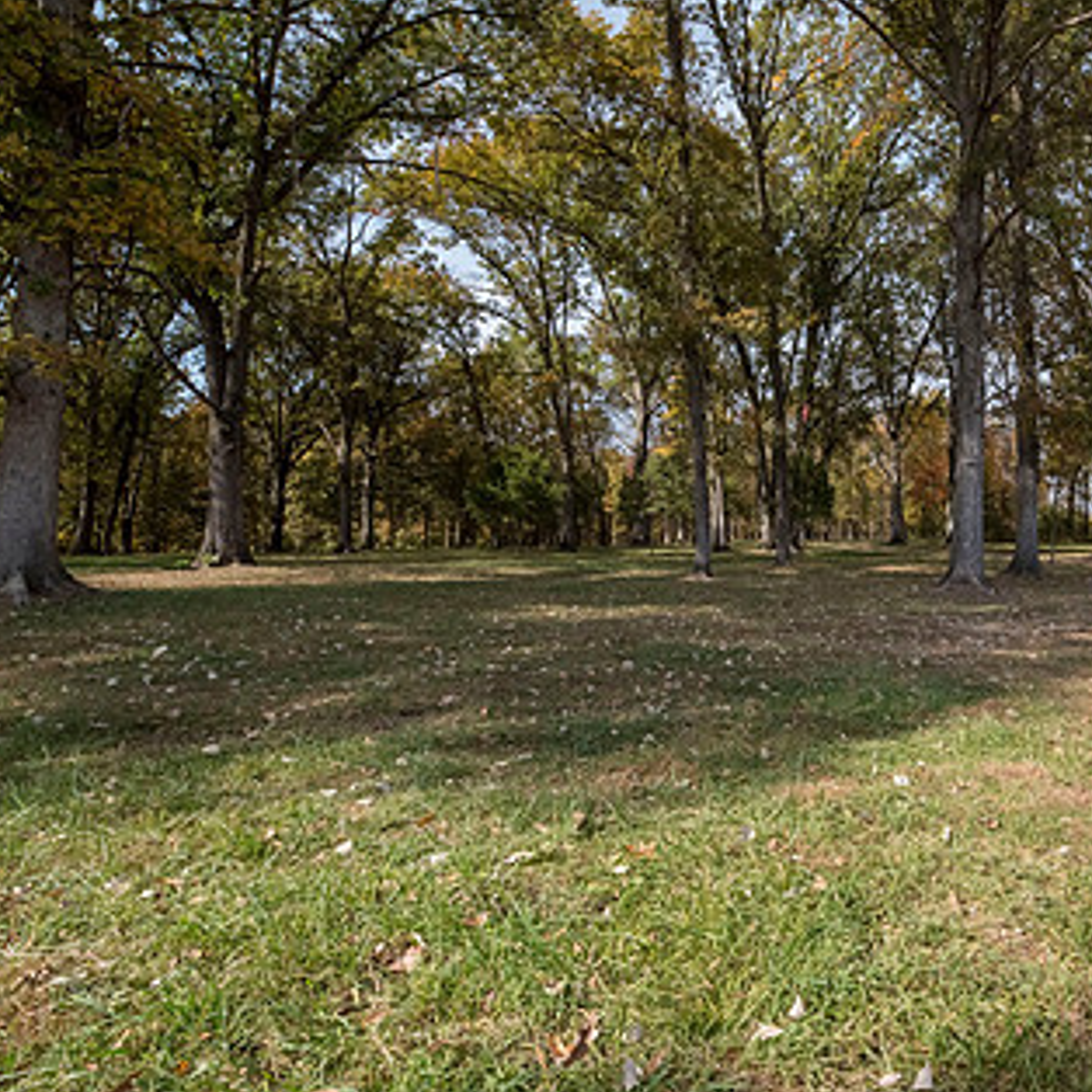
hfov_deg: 64.6
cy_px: 516
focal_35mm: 22
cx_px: 845
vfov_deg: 69.6
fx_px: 785
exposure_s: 1/400
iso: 800
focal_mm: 14
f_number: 13
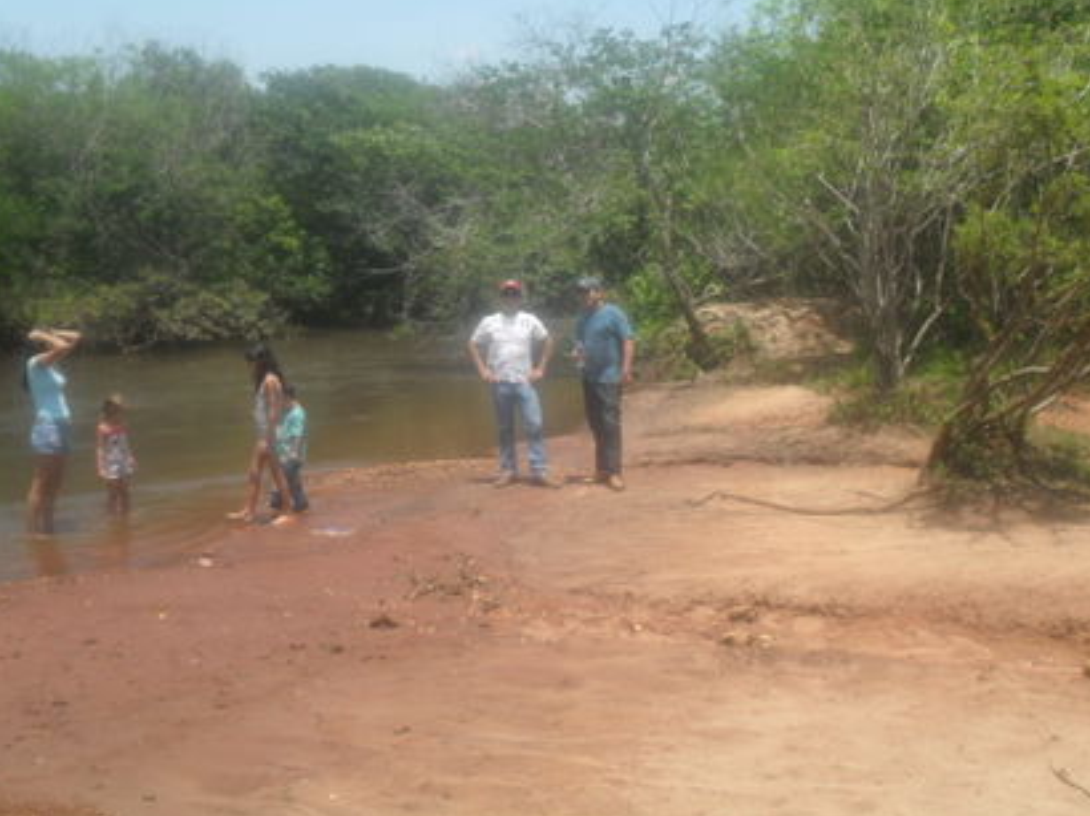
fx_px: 1290
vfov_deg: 35.0
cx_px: 564
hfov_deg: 45.8
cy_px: 351
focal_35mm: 41
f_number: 8.9
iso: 100
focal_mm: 6.2
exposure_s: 1/180
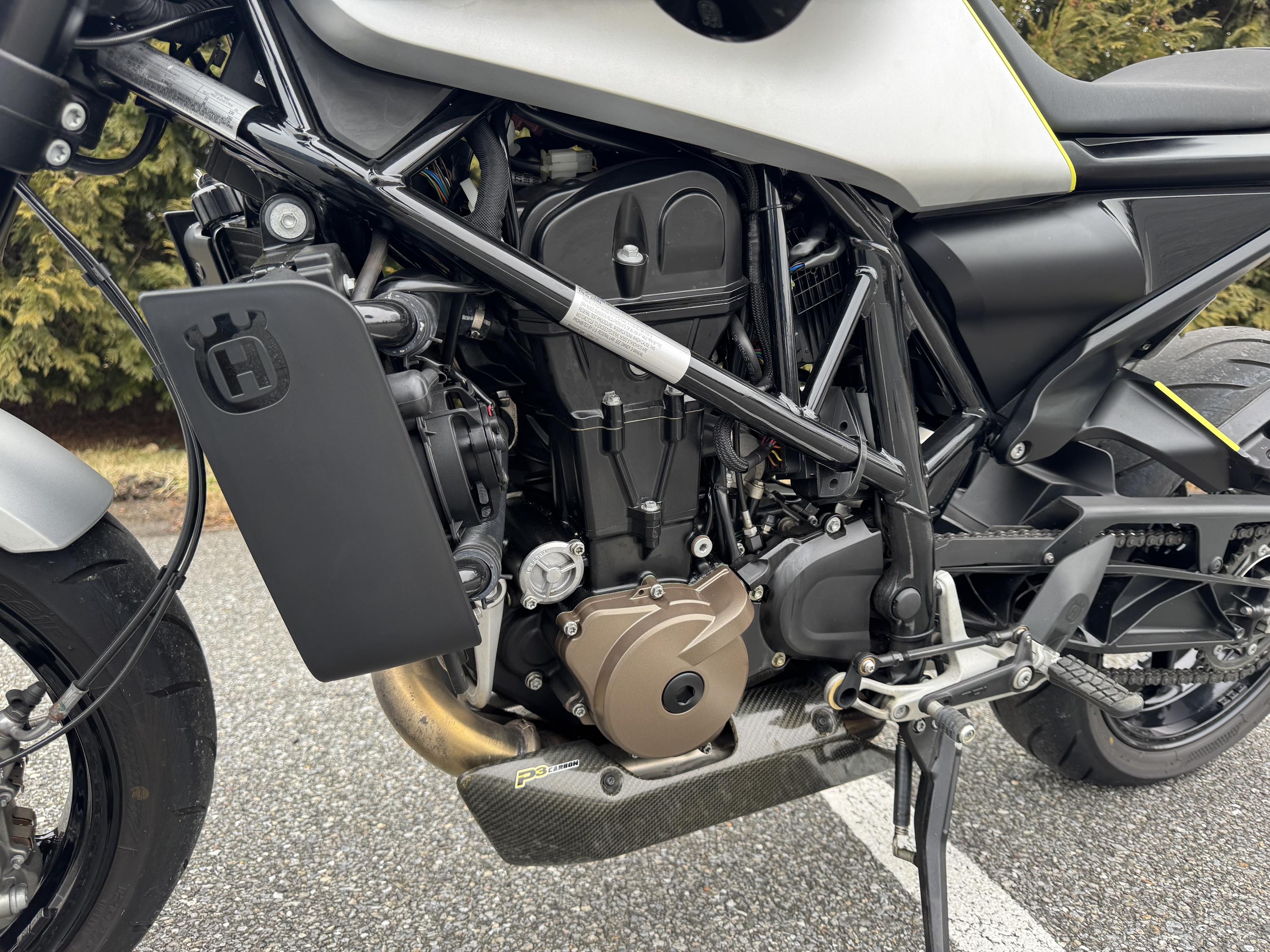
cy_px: 476
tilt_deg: -10.2
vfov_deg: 56.8
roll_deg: -0.4
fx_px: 881
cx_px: 635
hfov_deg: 71.6
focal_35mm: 24
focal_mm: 6.76
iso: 100
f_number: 1.78
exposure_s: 1/121
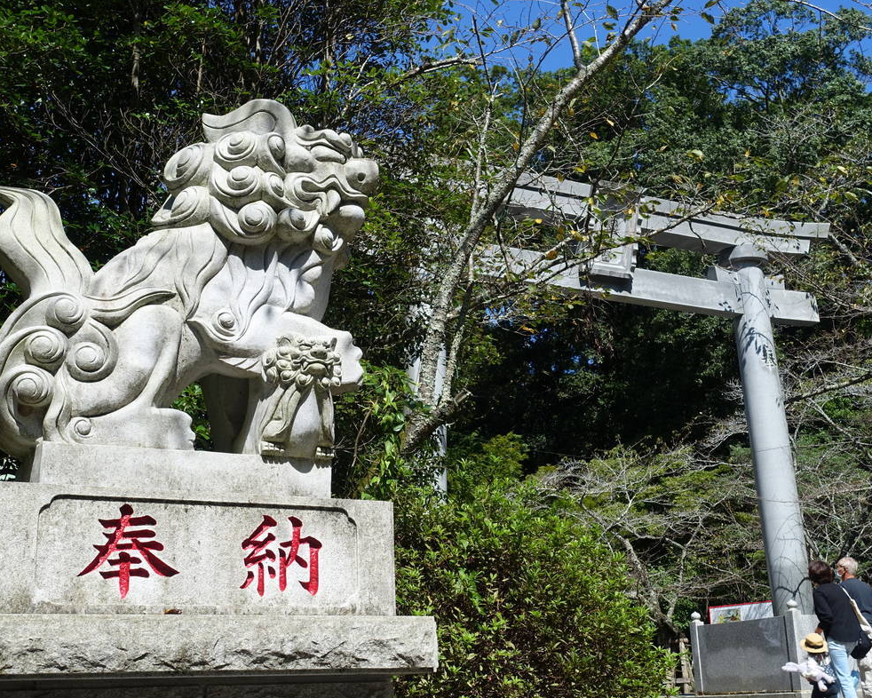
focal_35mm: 47
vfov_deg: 32.1
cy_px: 349
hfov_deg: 39.5
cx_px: 417
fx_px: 1213
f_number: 4.5
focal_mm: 14.9
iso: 125
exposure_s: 1/80
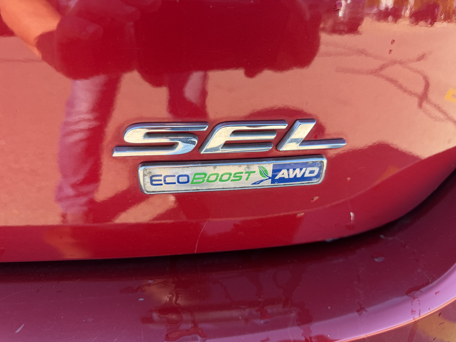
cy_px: 171
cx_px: 228
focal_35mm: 24
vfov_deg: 56.8
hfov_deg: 71.6
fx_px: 316
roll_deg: -2.0
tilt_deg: -22.6
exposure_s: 1/275
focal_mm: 6.76
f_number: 1.78
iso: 80
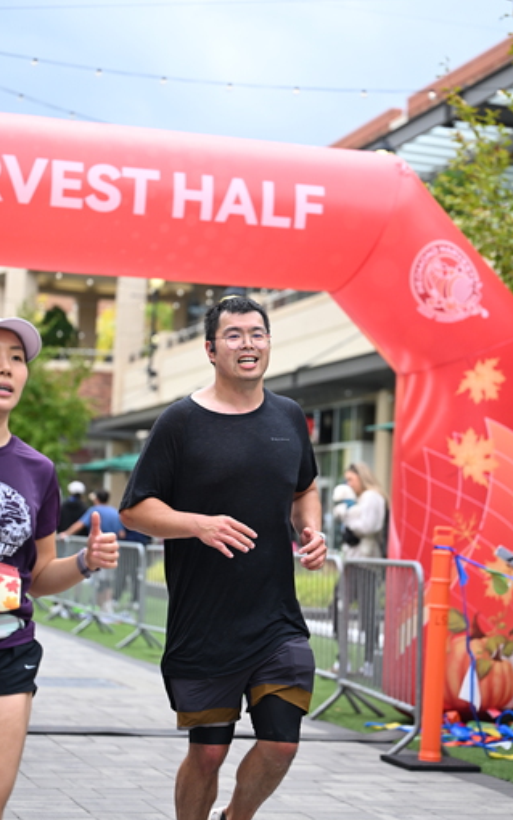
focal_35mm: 77
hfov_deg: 16.9
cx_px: 273
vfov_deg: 26.8
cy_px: 402
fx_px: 1721
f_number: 2.8
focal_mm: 70
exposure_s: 1/2000
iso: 640
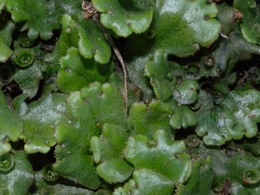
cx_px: 64
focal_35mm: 103
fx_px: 774
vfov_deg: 14.3
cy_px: 154
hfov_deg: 18.9
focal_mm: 12.3
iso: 400
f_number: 7.3
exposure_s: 1/60
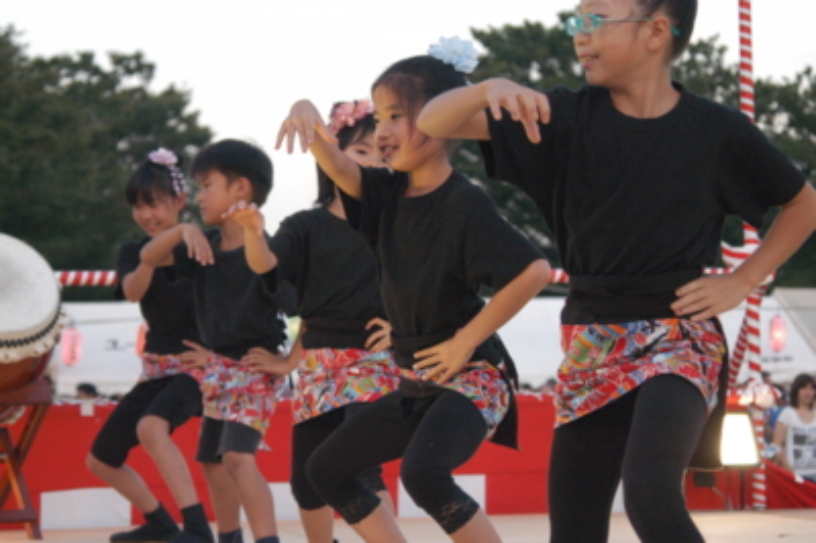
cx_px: 408
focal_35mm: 120
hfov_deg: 17.1
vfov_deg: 11.4
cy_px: 272
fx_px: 2718
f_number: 5.6
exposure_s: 1/500
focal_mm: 80
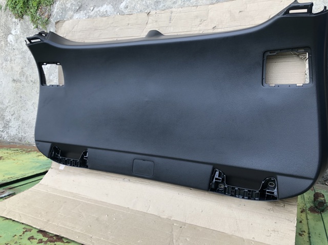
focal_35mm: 28
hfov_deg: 63.5
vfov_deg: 49.7
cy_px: 122
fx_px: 265
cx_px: 164
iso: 32
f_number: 1.8
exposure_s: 1/120
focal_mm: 4
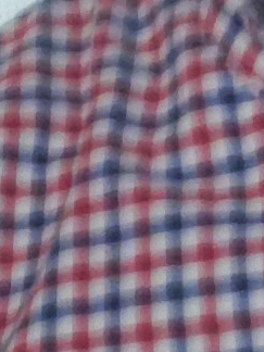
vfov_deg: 12.0
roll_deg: +1.0
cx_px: 440
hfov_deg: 9.3
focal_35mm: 154
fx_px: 1566
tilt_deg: -2.5
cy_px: -242
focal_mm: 4.12
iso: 80
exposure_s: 1/17
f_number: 2.4
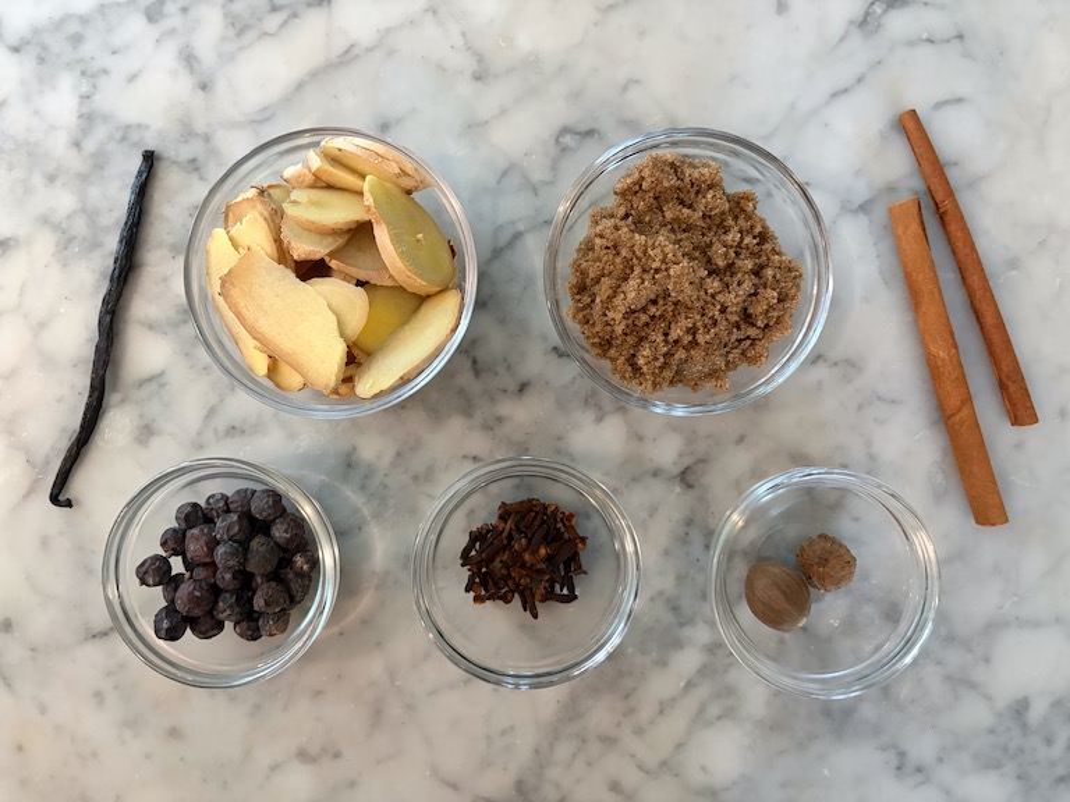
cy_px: 401
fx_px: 804
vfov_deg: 53.1
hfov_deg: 67.3
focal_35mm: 26
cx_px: 535
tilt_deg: -89.0
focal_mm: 5.96
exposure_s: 1/60
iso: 500
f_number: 1.6
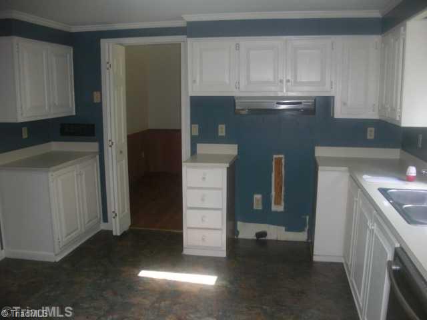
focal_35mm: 36
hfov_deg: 51.4
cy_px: 160
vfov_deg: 39.7
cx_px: 214
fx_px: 444
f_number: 2.8
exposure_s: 1/60
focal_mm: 6.3
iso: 200
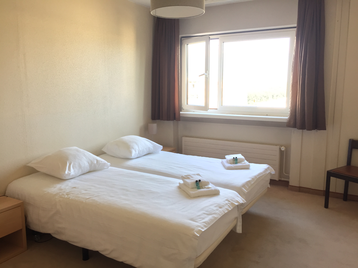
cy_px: 134
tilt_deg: -8.3
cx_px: 179
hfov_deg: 61.7
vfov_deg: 48.2
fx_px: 300
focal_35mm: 29
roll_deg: -1.2
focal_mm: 4.15
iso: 50
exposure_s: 1/33
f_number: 2.2
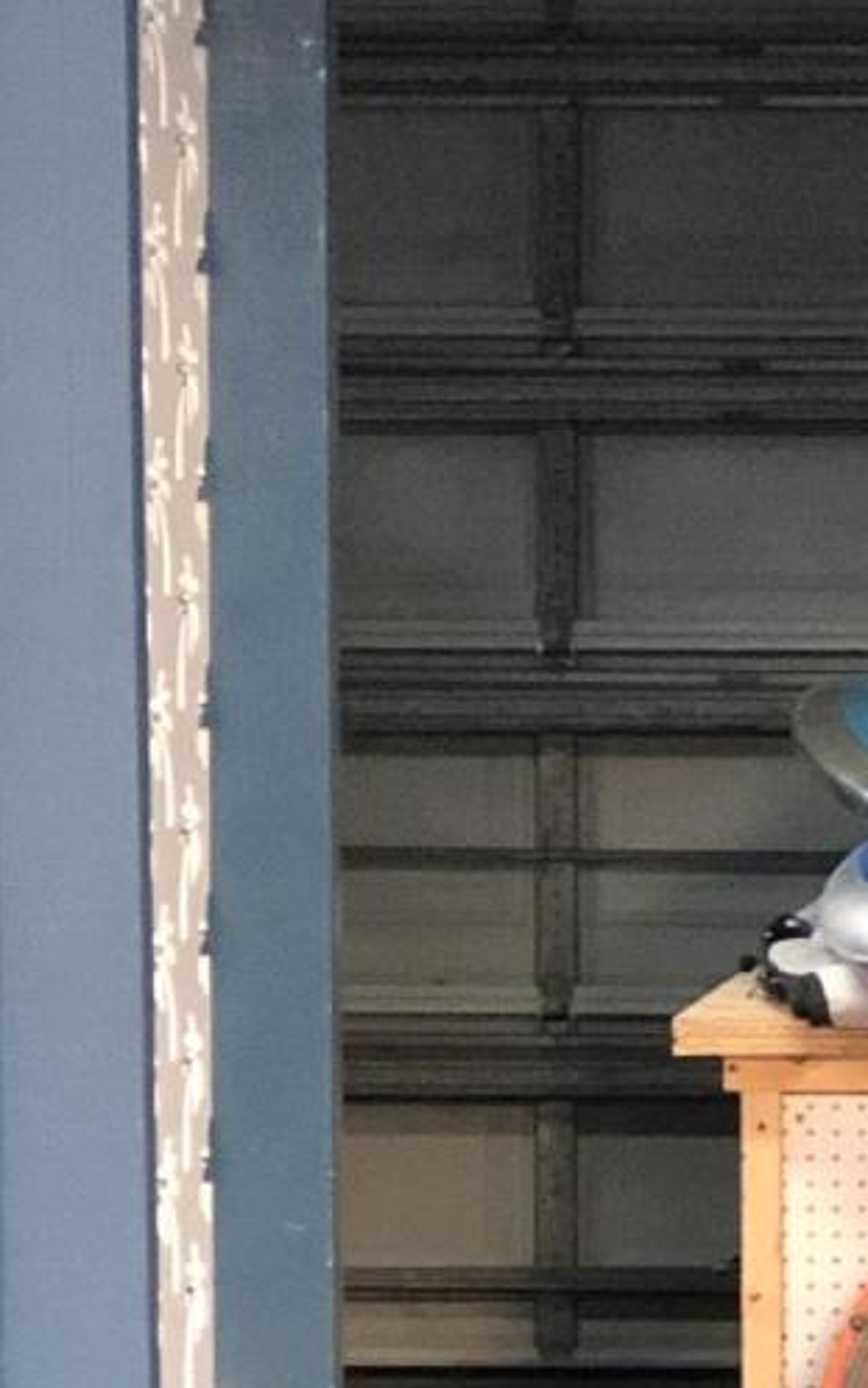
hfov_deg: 5.3
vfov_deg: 8.6
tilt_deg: -1.4
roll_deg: +0.5
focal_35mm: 243
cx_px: 1443
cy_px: 681
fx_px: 9189
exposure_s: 1/30
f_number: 2.8
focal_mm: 6.6
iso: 250
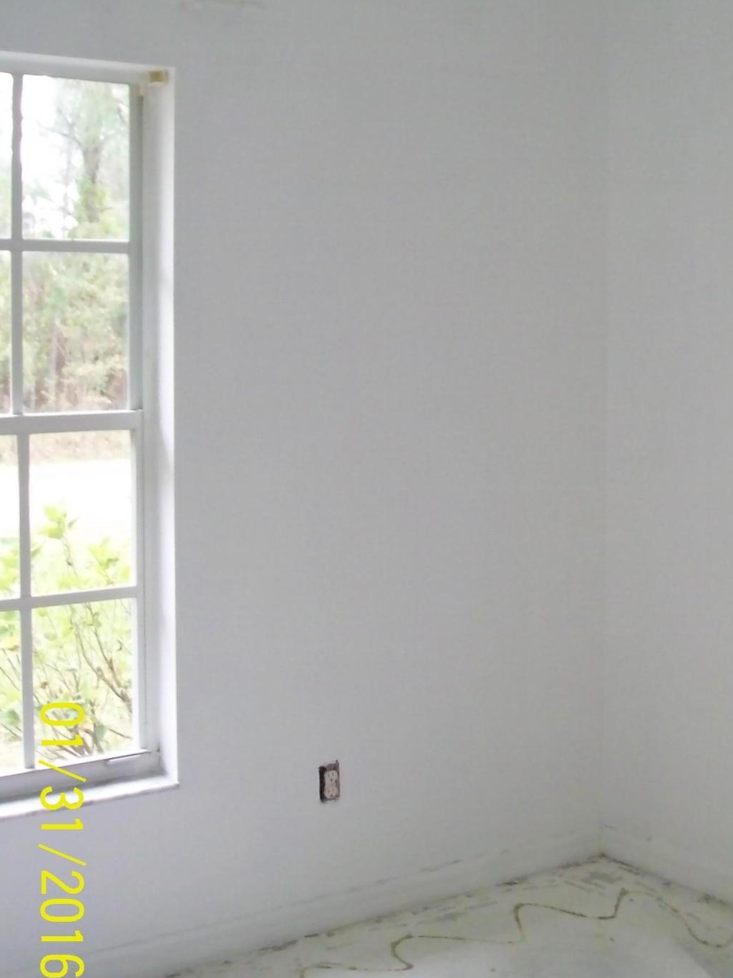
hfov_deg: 27.3
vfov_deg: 36.0
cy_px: 362
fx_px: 1497
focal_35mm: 53
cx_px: 497
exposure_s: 1/71.8
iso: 160
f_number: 2.7
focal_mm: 6
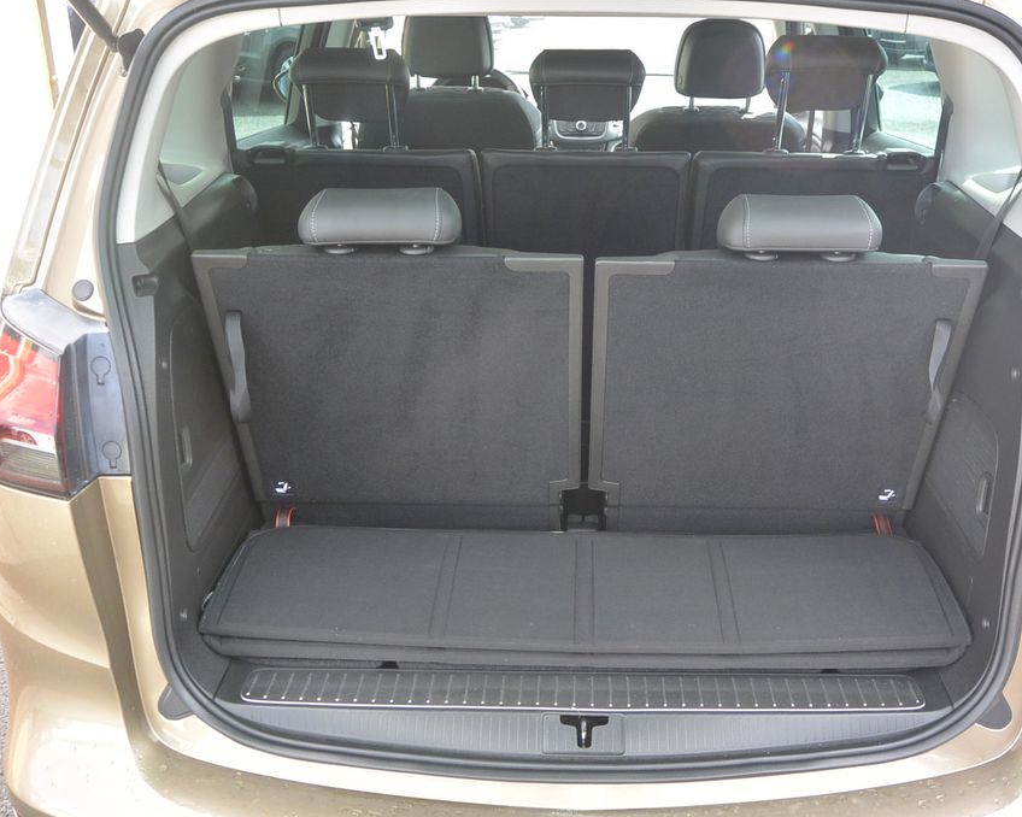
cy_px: 409
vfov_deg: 43.3
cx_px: 578
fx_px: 1028
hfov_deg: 52.7
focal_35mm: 34
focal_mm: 11.4
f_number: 3.5
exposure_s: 1/125
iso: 200
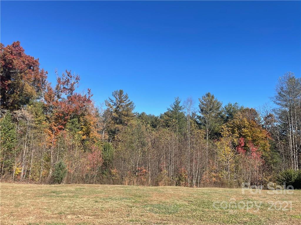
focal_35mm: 26
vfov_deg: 53.1
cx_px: 150
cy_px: 112
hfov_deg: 67.3
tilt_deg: +8.7
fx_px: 226
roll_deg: -1.6
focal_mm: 4.2
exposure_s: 1/2506
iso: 32
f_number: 1.6
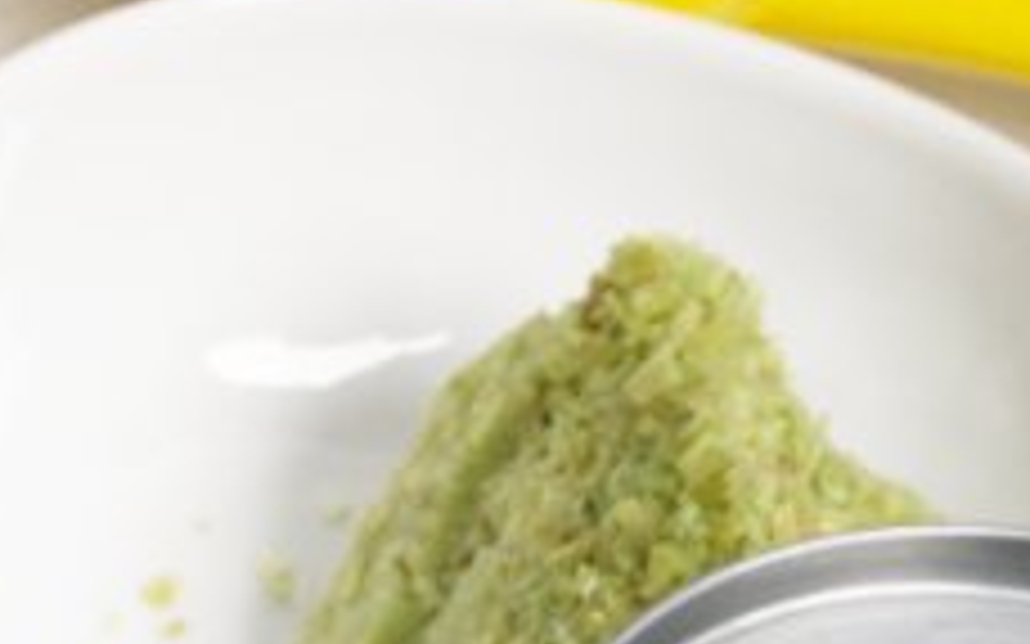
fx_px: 7633
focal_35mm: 272
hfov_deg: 7.3
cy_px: 862
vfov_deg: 4.8
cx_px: -1219
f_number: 8
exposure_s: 1/1600
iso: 1000
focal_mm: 51
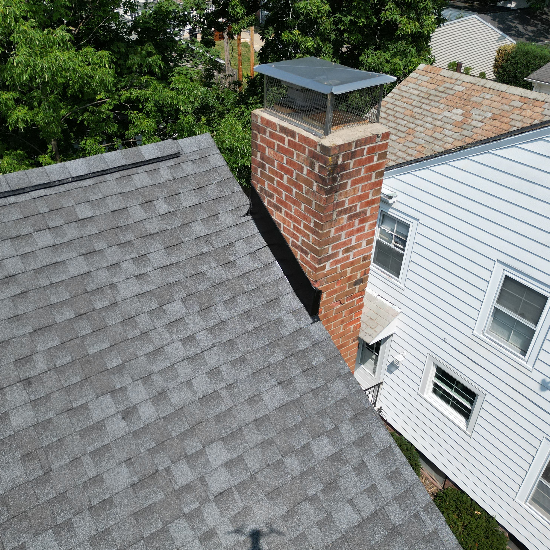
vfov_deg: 55.6
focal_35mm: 29
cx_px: 244
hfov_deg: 55.5
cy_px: 279
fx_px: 521
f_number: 1.7
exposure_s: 1/4000
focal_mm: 6.72
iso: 150
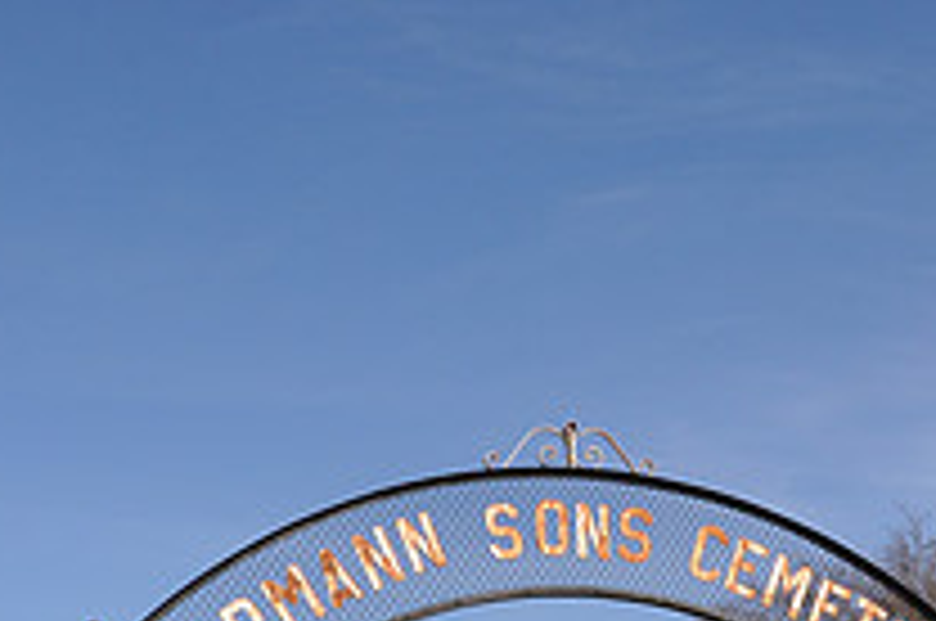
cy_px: 610
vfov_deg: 14.6
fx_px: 2388
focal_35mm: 92
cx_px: 482
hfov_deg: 22.2
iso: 200
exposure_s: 1/100
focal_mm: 22
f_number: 10
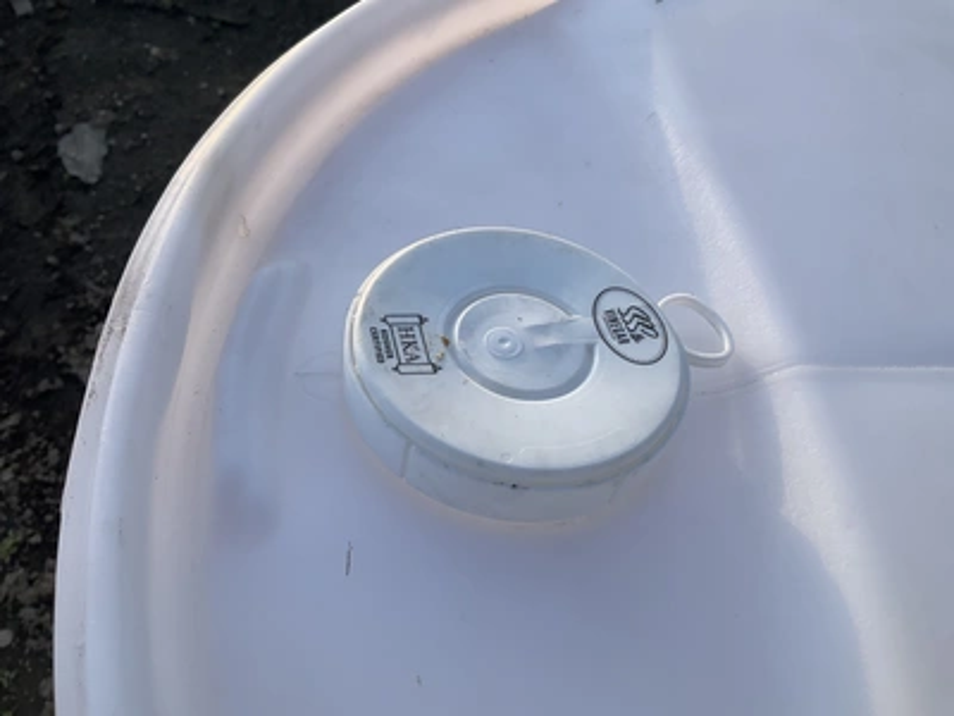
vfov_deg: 48.2
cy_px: 358
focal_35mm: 29
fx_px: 799
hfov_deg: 61.7
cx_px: 477
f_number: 1.8
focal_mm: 3
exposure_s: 1/486
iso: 25
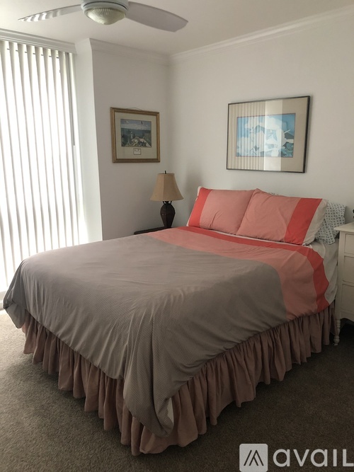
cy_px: 236
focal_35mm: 28
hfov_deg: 49.7
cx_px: 177
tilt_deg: -11.6
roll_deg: -0.2
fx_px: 382
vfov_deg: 63.5
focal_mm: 4
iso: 100
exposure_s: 1/13
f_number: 1.8
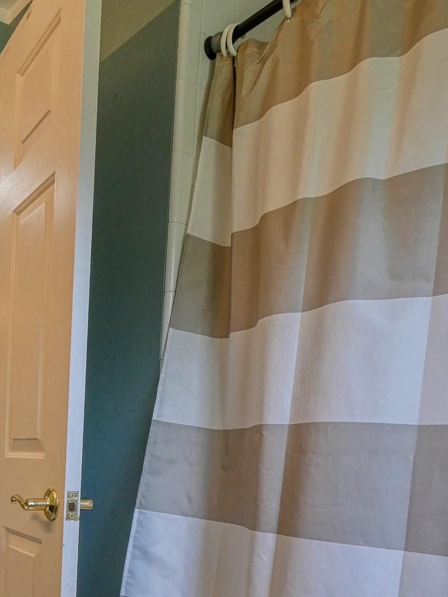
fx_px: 587
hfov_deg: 38.3
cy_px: 520
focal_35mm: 34
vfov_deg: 49.1
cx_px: 26
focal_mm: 9
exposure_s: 1/125
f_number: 5
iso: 3200
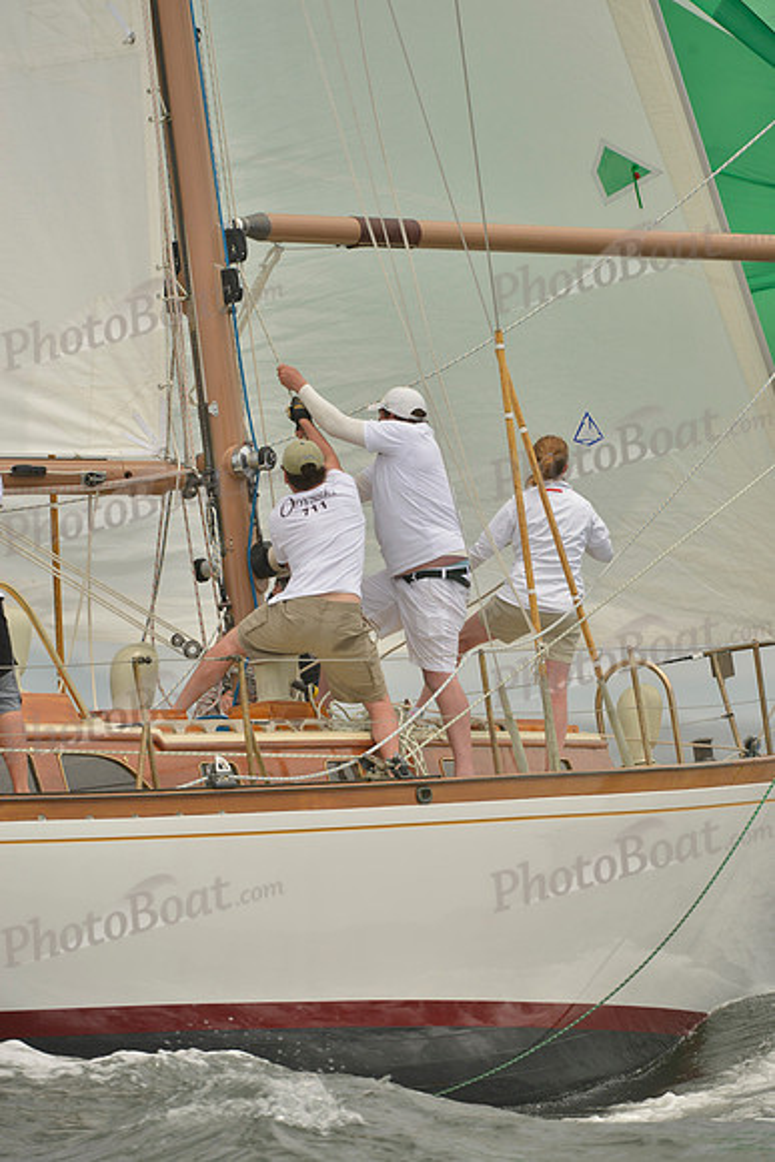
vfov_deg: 5.2
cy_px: 581
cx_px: 388
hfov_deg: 3.4
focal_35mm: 400
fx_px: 12908
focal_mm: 400
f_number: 7.1
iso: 280
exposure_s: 1/1250
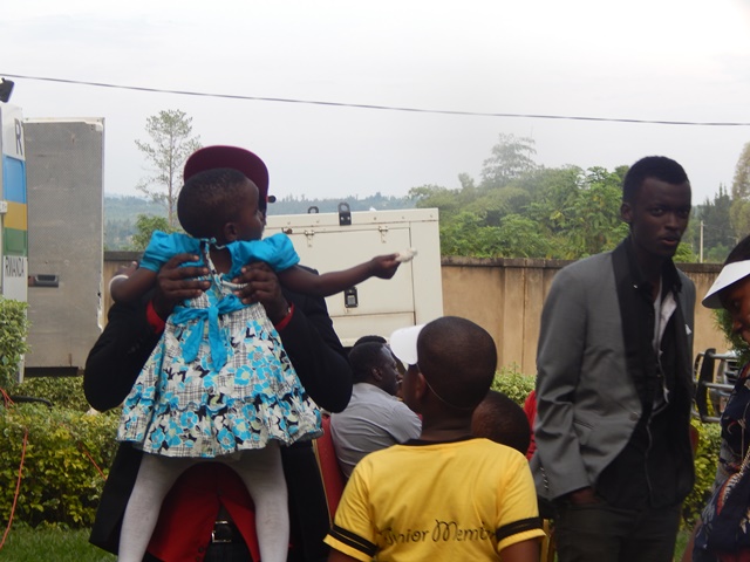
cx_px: 375
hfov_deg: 18.7
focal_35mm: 105
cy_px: 281
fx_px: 2275
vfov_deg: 14.1
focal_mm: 18.7
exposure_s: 1/60
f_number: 4.5
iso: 125
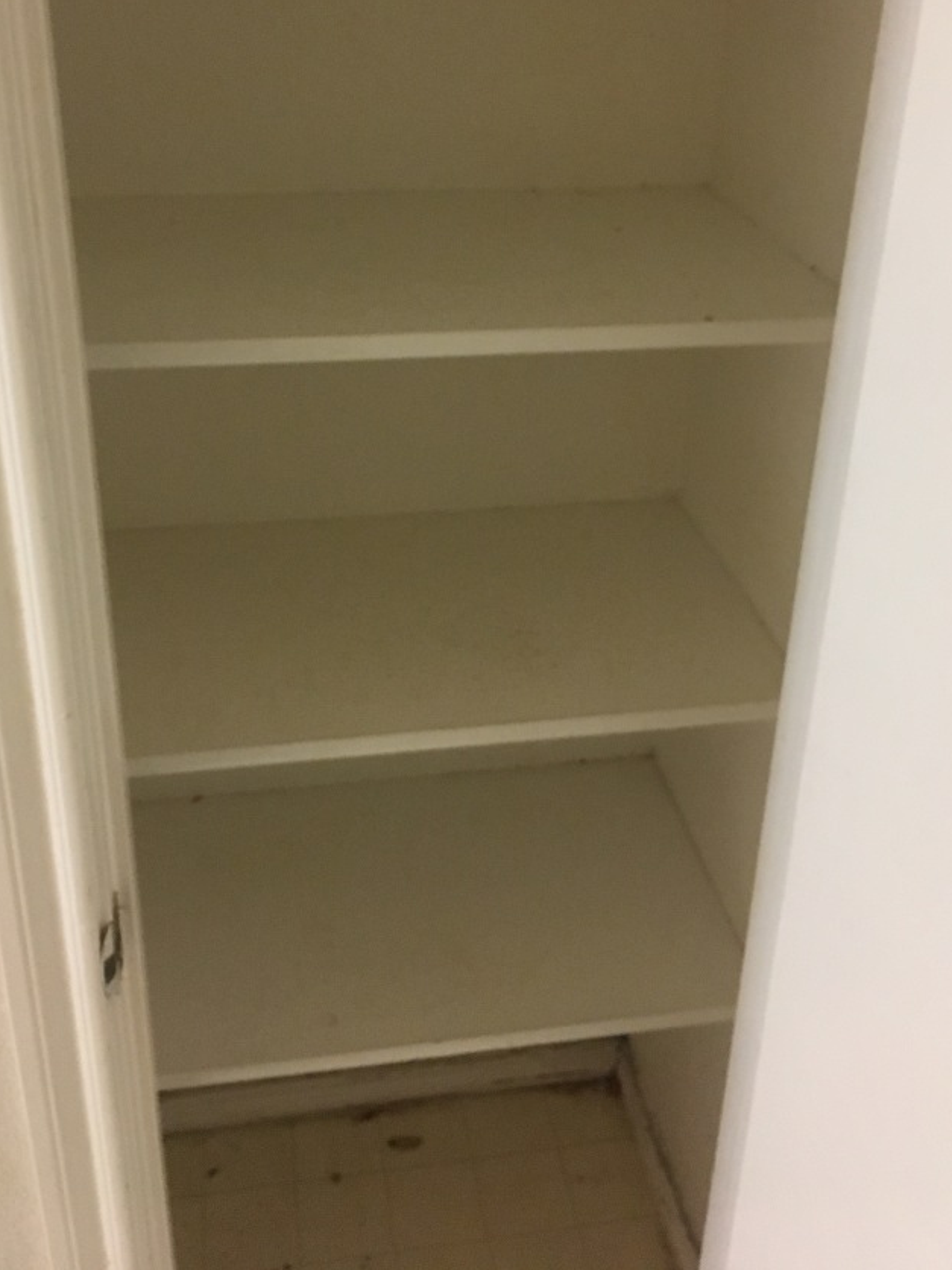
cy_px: 463
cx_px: 477
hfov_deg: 38.7
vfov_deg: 49.6
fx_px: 1357
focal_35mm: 37
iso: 200
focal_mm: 4.15
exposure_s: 1/30
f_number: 2.2
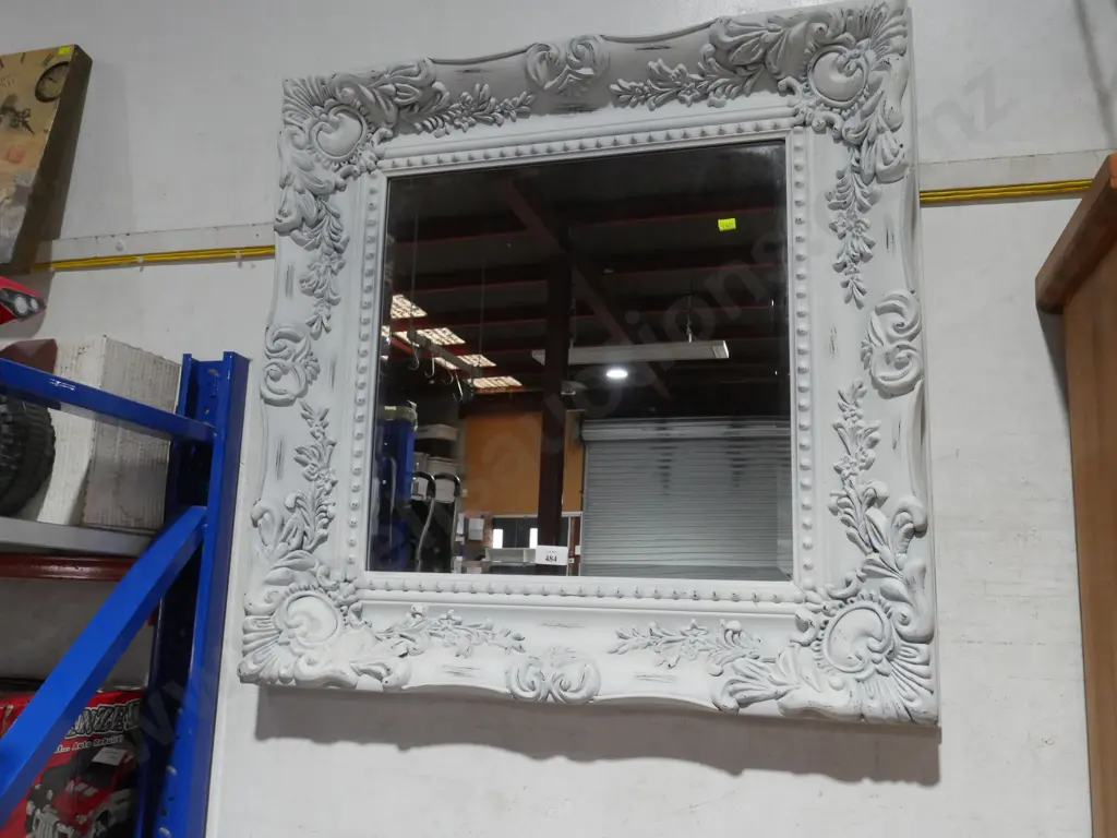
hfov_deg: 63.4
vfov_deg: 49.7
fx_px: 904
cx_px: 558
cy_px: 419
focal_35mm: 28
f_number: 9
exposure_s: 1/60
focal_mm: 14
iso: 2500
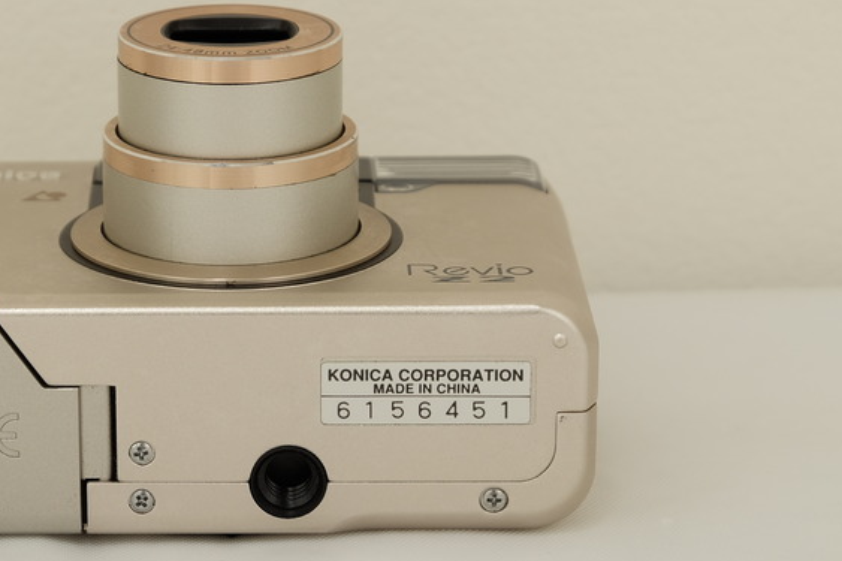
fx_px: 3741
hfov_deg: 12.8
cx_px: 191
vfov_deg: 8.6
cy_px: 308
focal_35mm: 160
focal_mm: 50
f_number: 8
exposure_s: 1/125
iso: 200
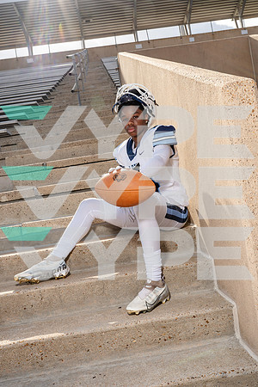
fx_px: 365
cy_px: 194
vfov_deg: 55.8
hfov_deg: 38.9
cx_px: 129
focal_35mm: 34
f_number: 10
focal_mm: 34
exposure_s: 1/250
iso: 200
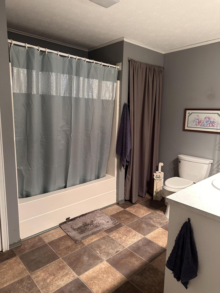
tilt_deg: -10.8
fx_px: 203
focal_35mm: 24
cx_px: 110
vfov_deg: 71.6
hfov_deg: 56.8
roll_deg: -3.0
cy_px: 146
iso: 400
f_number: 1.78
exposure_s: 1/60
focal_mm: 6.86
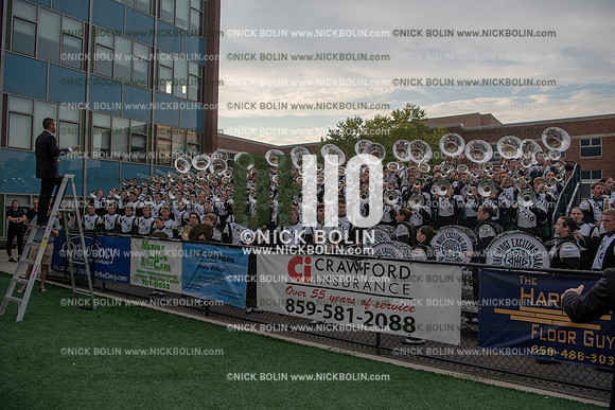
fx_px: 461
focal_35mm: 27
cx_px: 308
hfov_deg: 67.4
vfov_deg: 48.0
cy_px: 205
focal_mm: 27
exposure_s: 1/800
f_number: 5
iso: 200
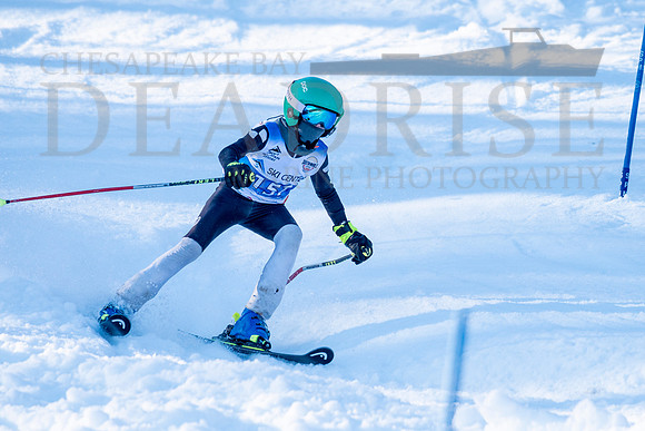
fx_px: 13267
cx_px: 427
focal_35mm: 740
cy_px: 203
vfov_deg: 1.9
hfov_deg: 2.8
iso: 1250
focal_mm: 560
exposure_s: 1/2000
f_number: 8
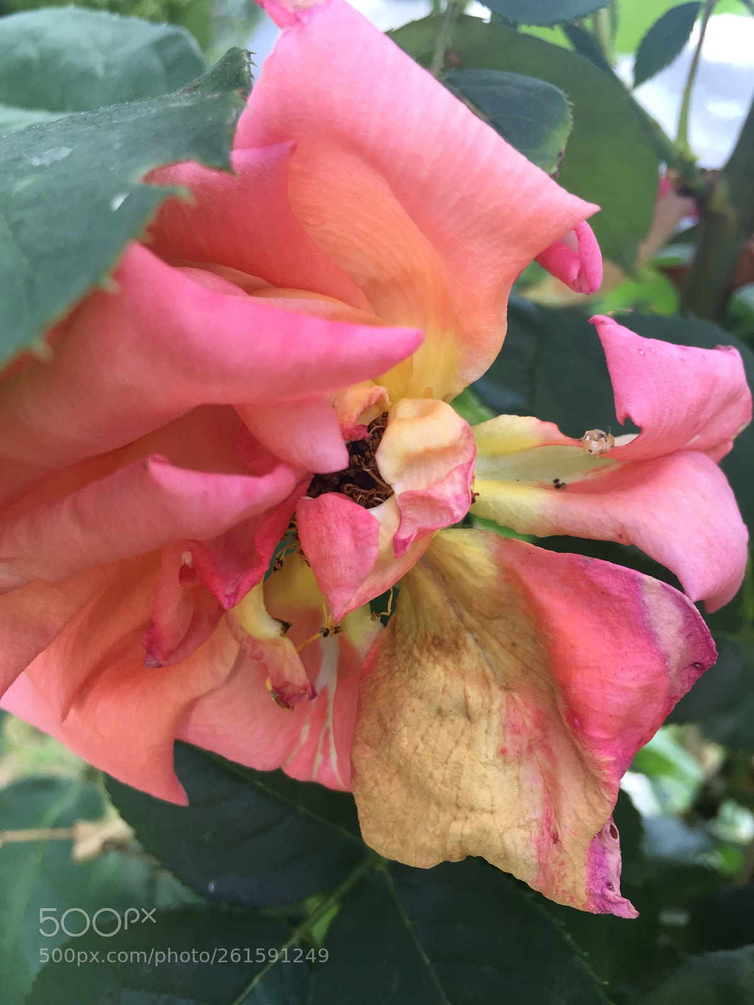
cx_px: 377
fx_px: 842
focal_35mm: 29
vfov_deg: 61.7
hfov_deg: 48.2
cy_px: 502
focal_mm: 4.15
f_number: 2.2
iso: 50
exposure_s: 1/100
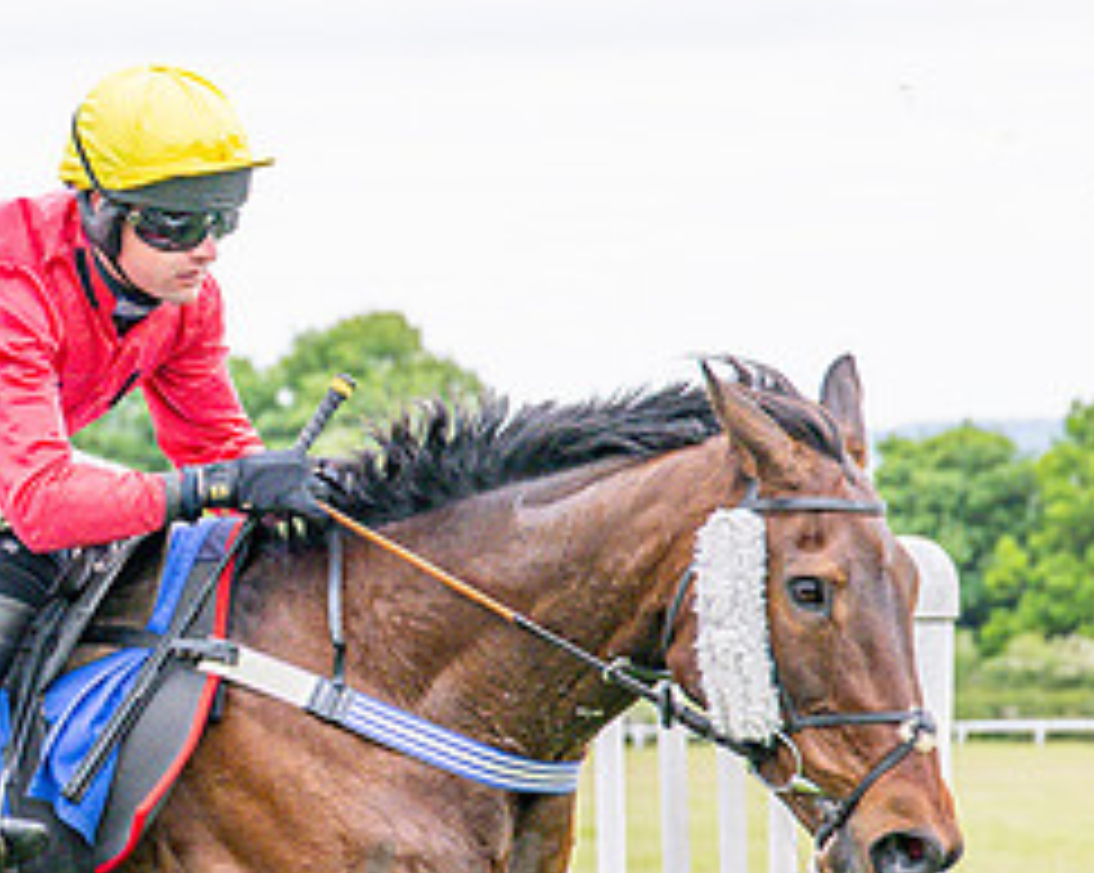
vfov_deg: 5.9
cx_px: 301
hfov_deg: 7.4
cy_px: 696
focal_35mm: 261
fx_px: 8444
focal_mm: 70
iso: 400
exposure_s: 1/1600
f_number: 4
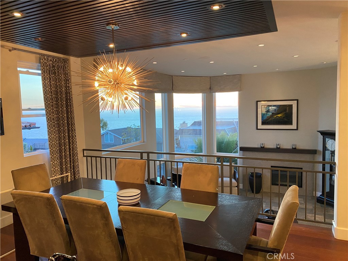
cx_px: 174
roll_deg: +0.9
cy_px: 130
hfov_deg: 67.3
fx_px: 261
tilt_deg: -5.1
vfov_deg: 53.1
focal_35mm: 26
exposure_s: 1/60
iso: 160
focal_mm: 4.25
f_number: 1.8
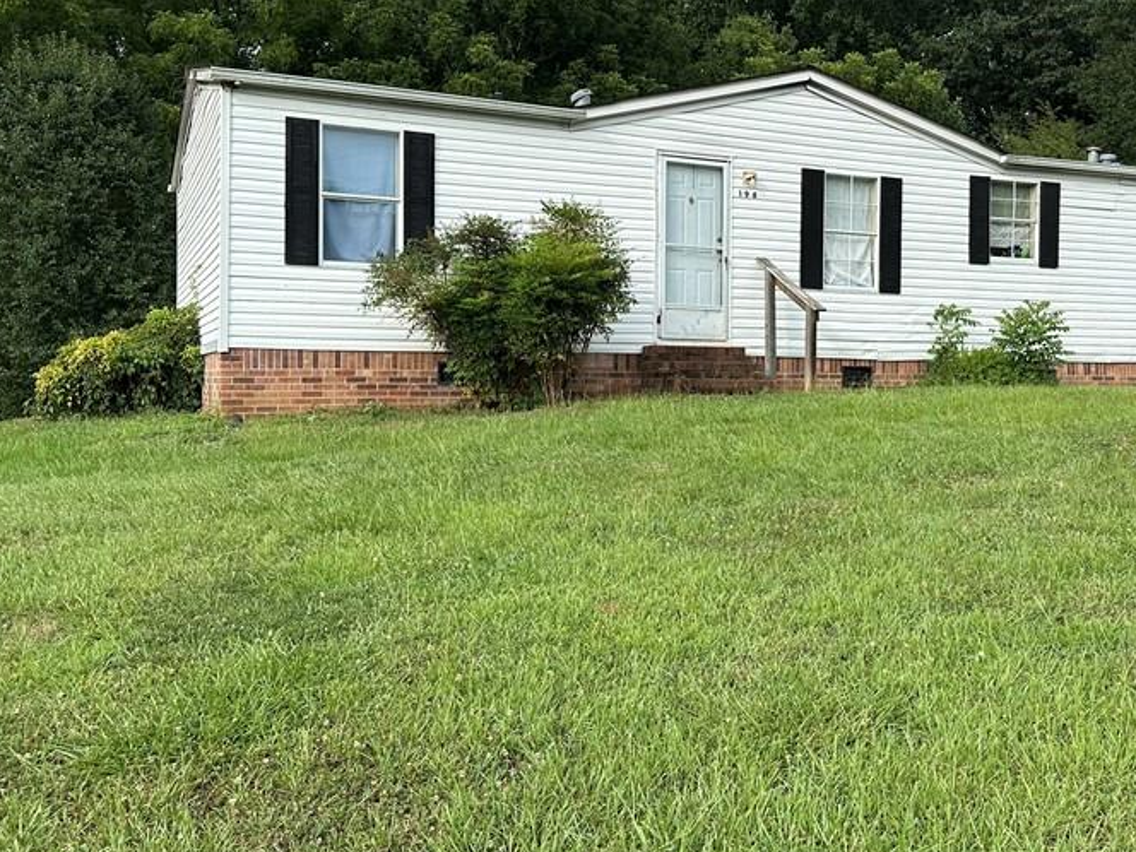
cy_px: 380
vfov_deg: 38.6
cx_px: 700
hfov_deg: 49.7
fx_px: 1214
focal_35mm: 37
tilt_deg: +2.3
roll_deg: +0.3
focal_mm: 6.86
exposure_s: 1/2252
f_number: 1.78
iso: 80
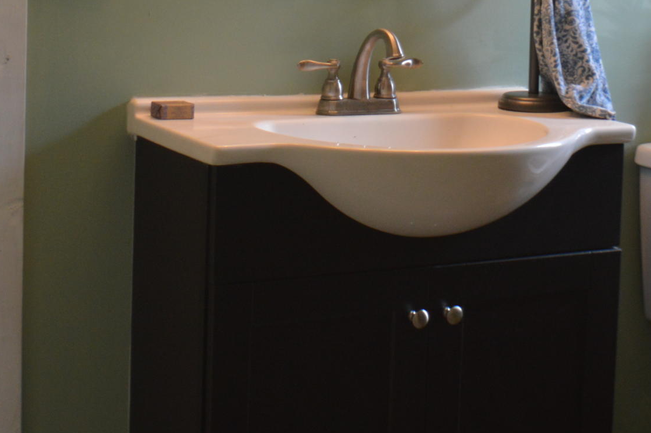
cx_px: 366
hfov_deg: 17.5
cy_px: -54
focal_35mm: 117
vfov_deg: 11.5
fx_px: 2120
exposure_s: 1/60
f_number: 4.2
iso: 450
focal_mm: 29
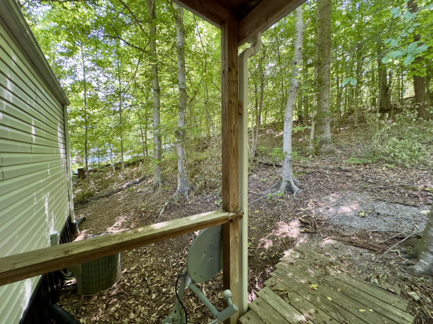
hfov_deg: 102.1
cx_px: 216
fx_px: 175
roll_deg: -0.4
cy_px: 162
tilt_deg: -3.0
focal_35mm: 14
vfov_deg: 85.7
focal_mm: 2.22
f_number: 2.2
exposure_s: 1/99
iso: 200
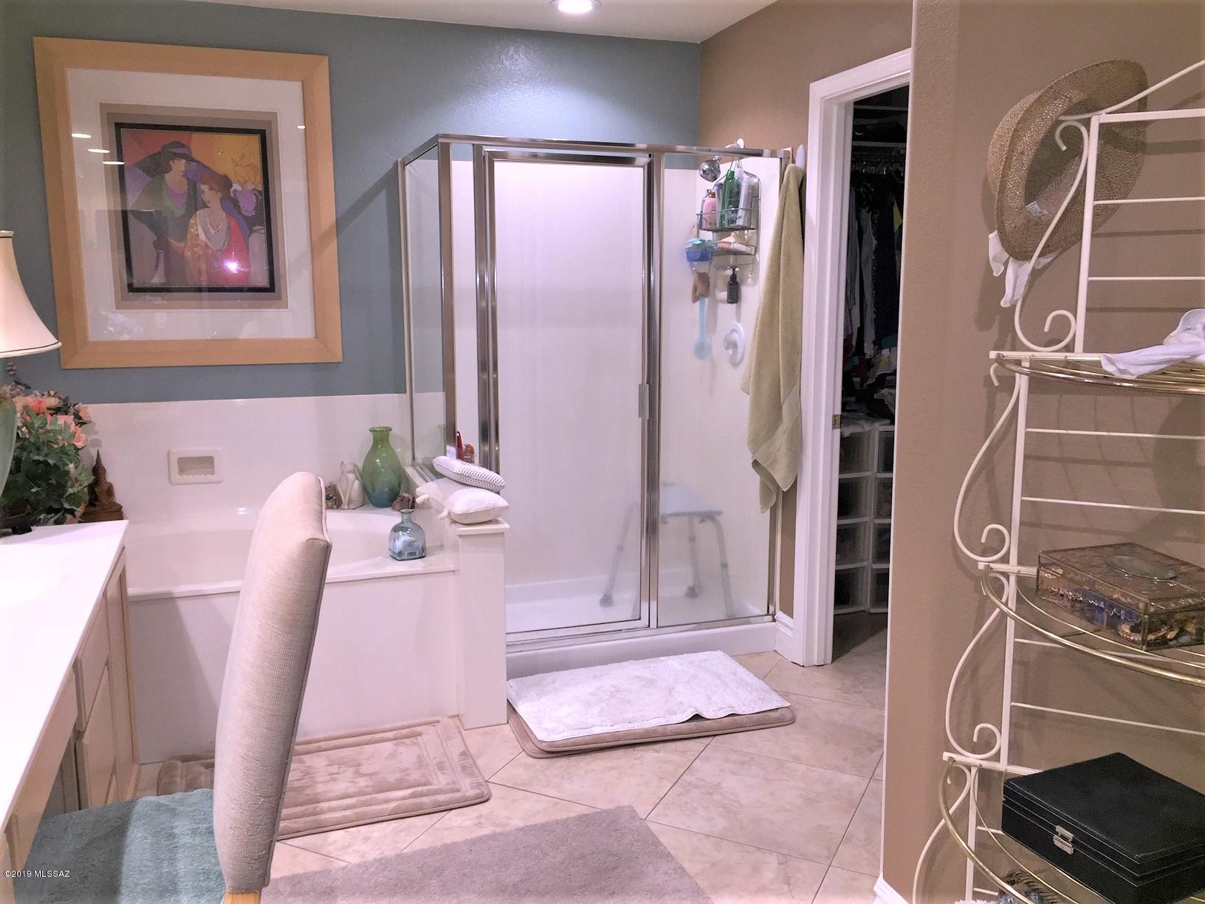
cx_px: 602
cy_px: 452
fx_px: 1010
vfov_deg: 48.2
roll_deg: -0.5
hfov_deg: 61.7
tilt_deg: -10.6
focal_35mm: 29
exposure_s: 1/30
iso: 50
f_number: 2.2
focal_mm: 4.15
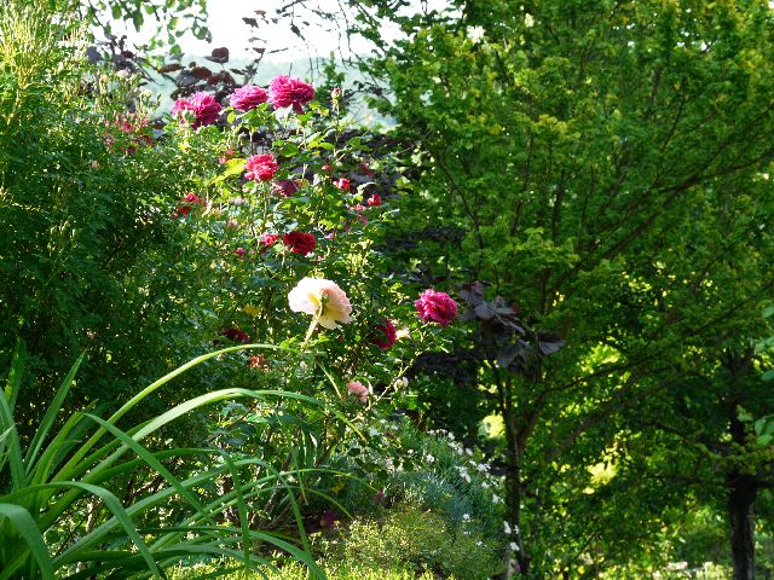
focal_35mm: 100
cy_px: 290
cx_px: 387
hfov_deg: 19.6
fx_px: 2236
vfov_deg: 14.8
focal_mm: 50
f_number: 8
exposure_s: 1/125
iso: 400
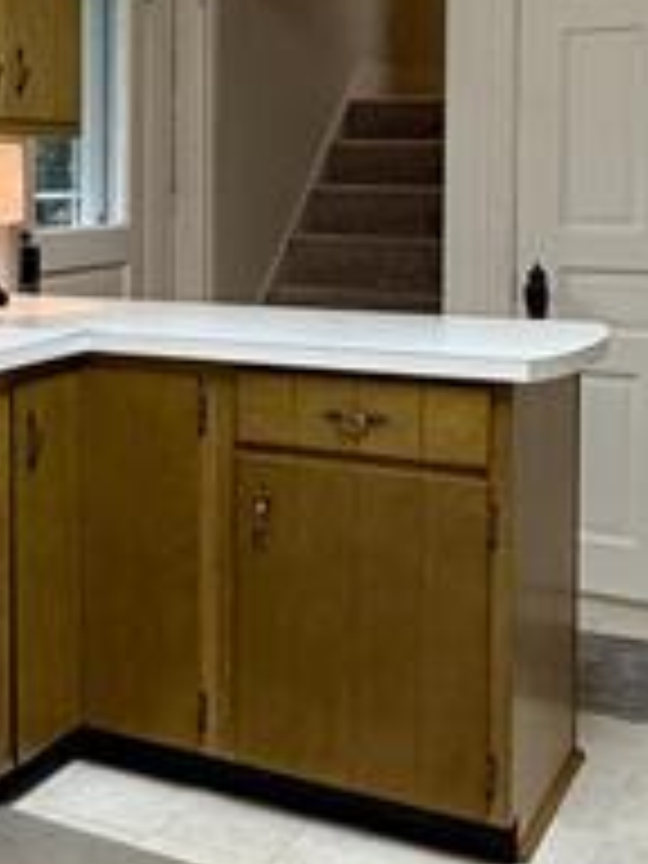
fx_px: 1398
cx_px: -92
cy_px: 230
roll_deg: -2.3
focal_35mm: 56
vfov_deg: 33.7
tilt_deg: -2.1
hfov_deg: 24.1
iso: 200
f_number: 2.2
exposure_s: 1/60
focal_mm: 2.22
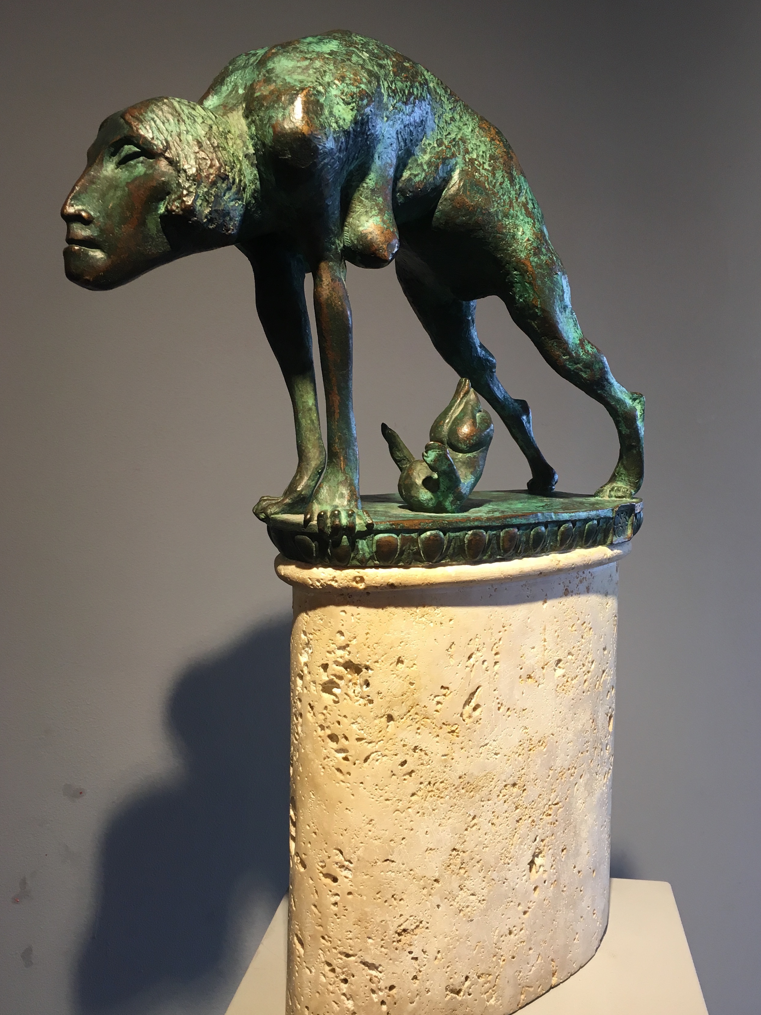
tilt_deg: -6.2
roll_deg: -1.6
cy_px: 503
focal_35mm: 35
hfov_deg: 40.6
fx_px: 1026
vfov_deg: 52.6
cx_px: 437
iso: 32
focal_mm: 4.15
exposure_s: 1/33
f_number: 2.2
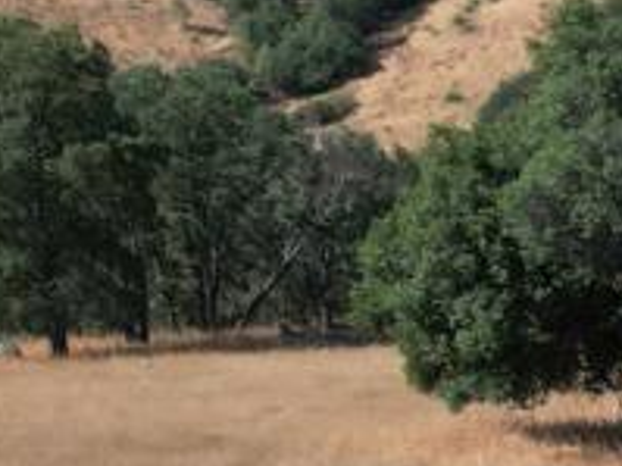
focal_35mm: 181
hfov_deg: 8.4
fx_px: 3250
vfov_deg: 7.9
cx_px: 2122
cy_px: 880
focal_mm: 6.72
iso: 130
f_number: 1.7
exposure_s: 1/2000
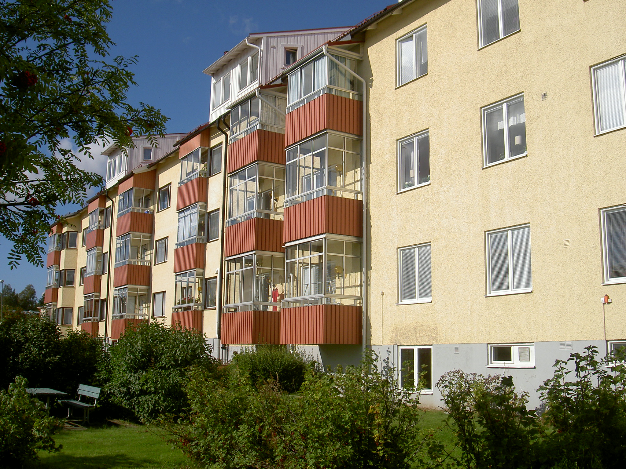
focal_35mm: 39
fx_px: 705
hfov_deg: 47.9
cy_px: 234
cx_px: 313
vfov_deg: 36.8
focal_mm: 8
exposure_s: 1/800
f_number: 4.7
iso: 100
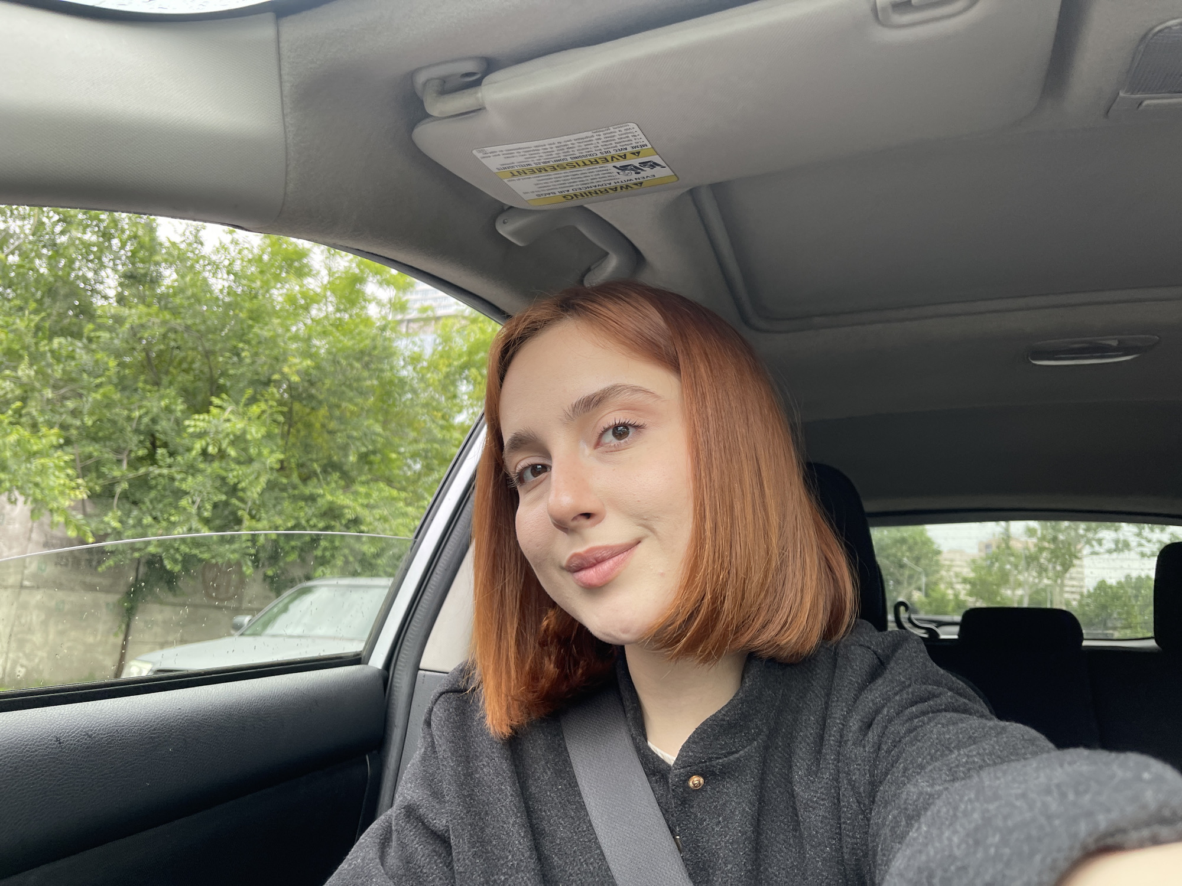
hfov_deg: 69.4
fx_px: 854
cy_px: 443
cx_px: 591
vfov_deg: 54.9
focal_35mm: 25
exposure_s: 1/496
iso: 32
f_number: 1.6
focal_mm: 5.1
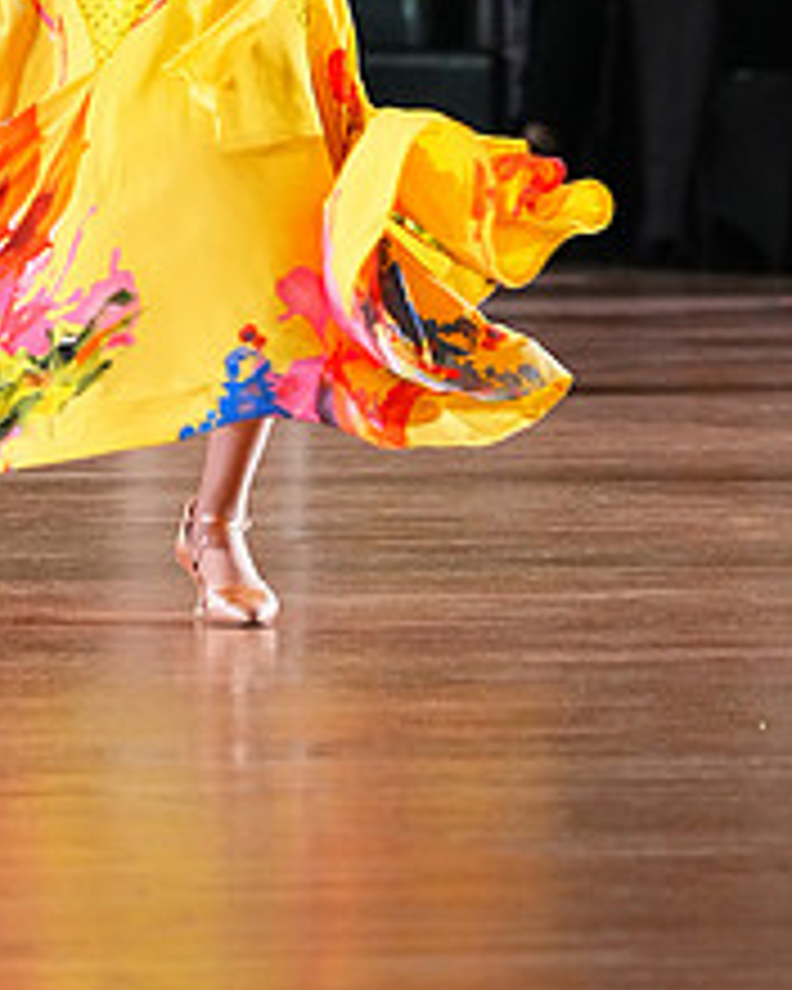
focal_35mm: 496
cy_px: -270
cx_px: 25
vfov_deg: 3.9
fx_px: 14533
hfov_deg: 3.1
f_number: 5
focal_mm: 200
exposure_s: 1/400
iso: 6400
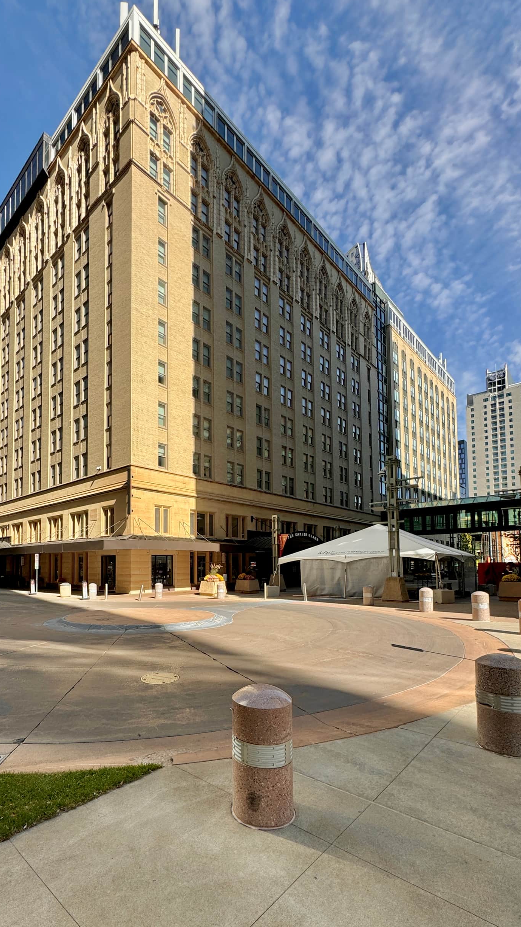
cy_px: 484
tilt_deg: +2.6
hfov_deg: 66.1
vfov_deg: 99.3
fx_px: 393
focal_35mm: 16
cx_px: 195
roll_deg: -0.6
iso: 50
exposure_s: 1/1346
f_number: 2.2
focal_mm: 2.22
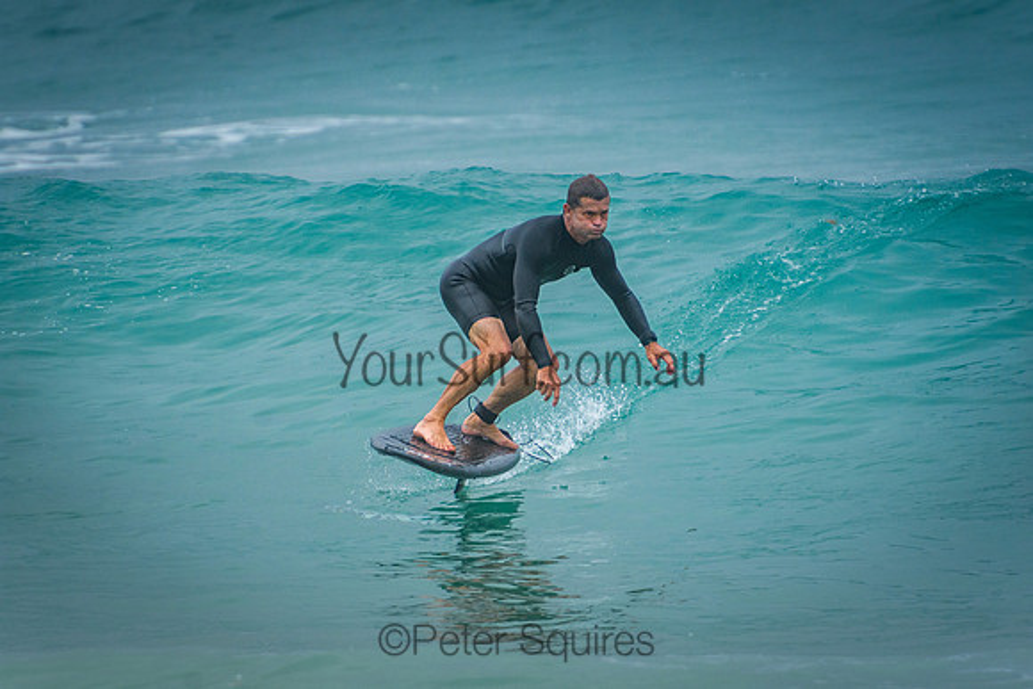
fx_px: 17220
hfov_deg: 3.4
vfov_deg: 2.3
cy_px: 344
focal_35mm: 600
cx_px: 516
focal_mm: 400
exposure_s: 1/2000
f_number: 5.6
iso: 500
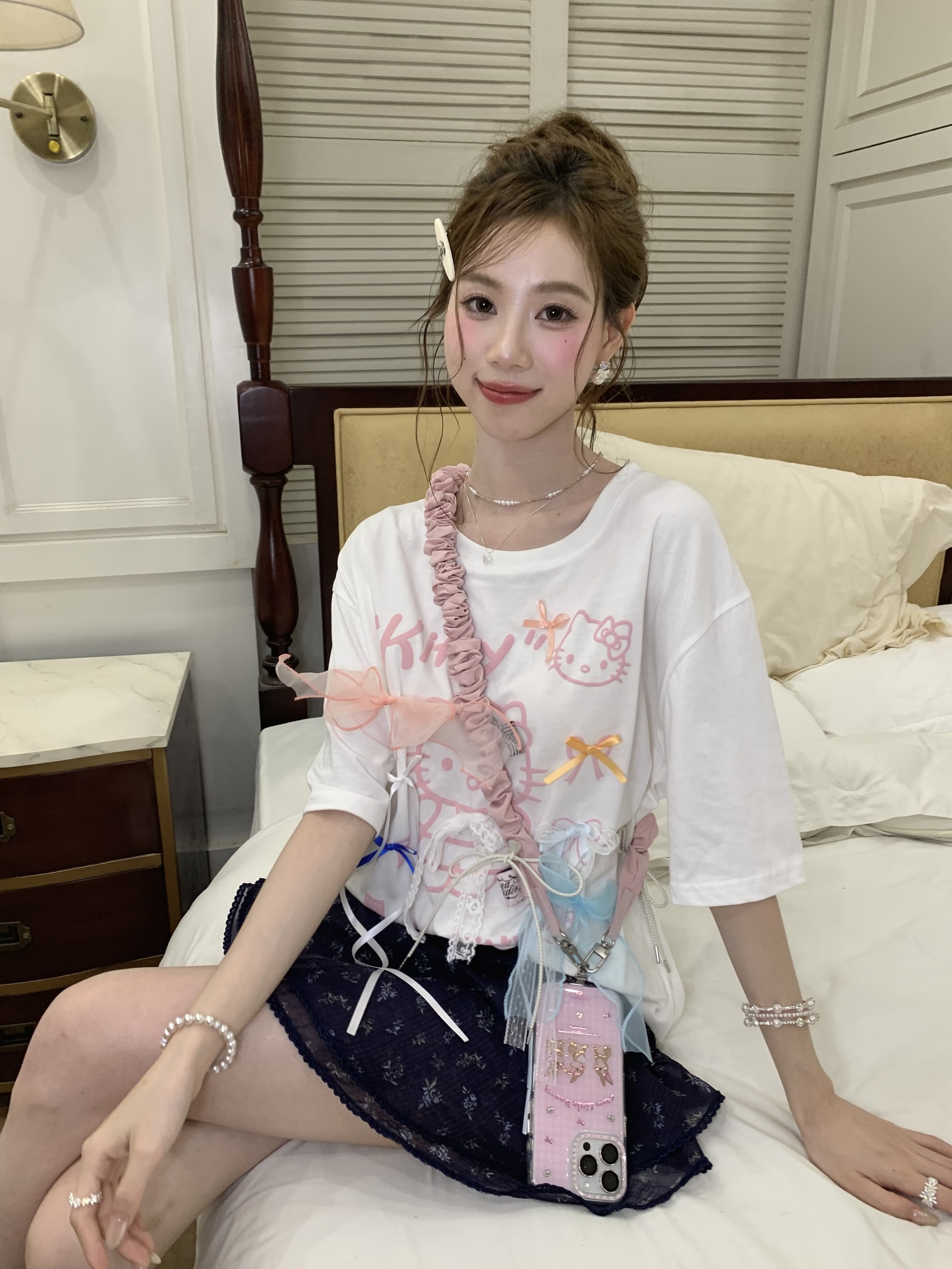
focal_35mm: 26
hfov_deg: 53.1
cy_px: 634
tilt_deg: -18.0
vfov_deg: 67.3
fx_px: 953
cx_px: 476
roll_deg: +0.6
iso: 80
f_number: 1.8
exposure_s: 1/50
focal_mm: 4.25
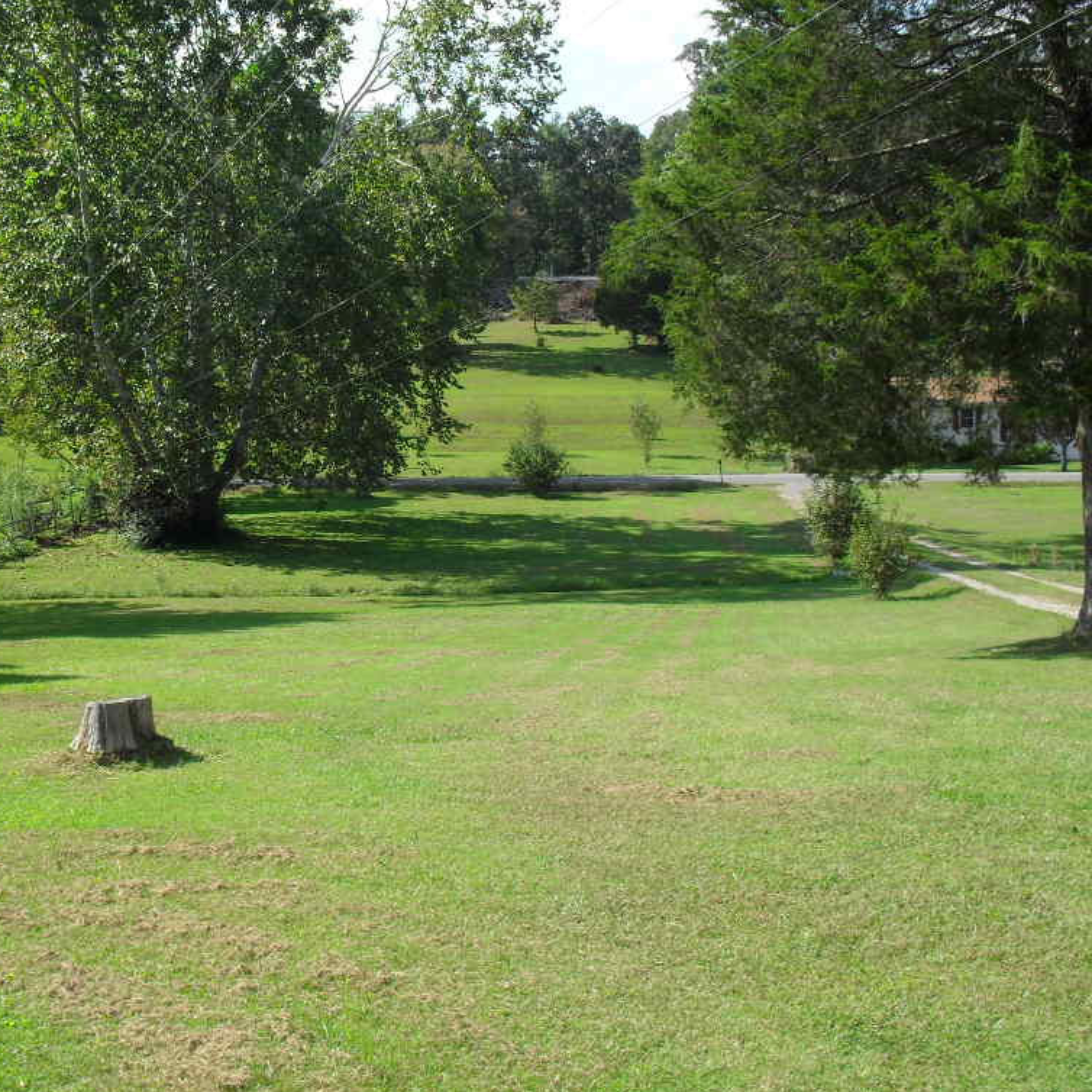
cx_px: 420
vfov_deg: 40.0
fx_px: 1499
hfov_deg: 39.8
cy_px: 543
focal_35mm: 42
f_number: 8.4
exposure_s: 1/90
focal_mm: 6.3
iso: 100
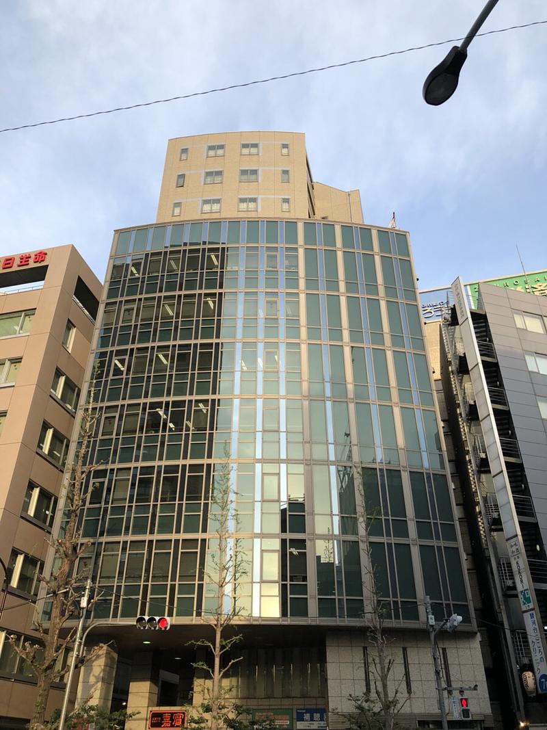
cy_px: 365
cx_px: 274
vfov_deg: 63.4
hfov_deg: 49.7
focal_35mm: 28
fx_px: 590
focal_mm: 4
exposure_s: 1/528
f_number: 1.8
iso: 20
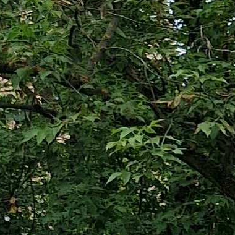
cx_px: -604
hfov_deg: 6.9
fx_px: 1644
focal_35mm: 214
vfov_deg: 8.1
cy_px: -74
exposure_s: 1/367
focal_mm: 5.4
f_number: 1.8
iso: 50
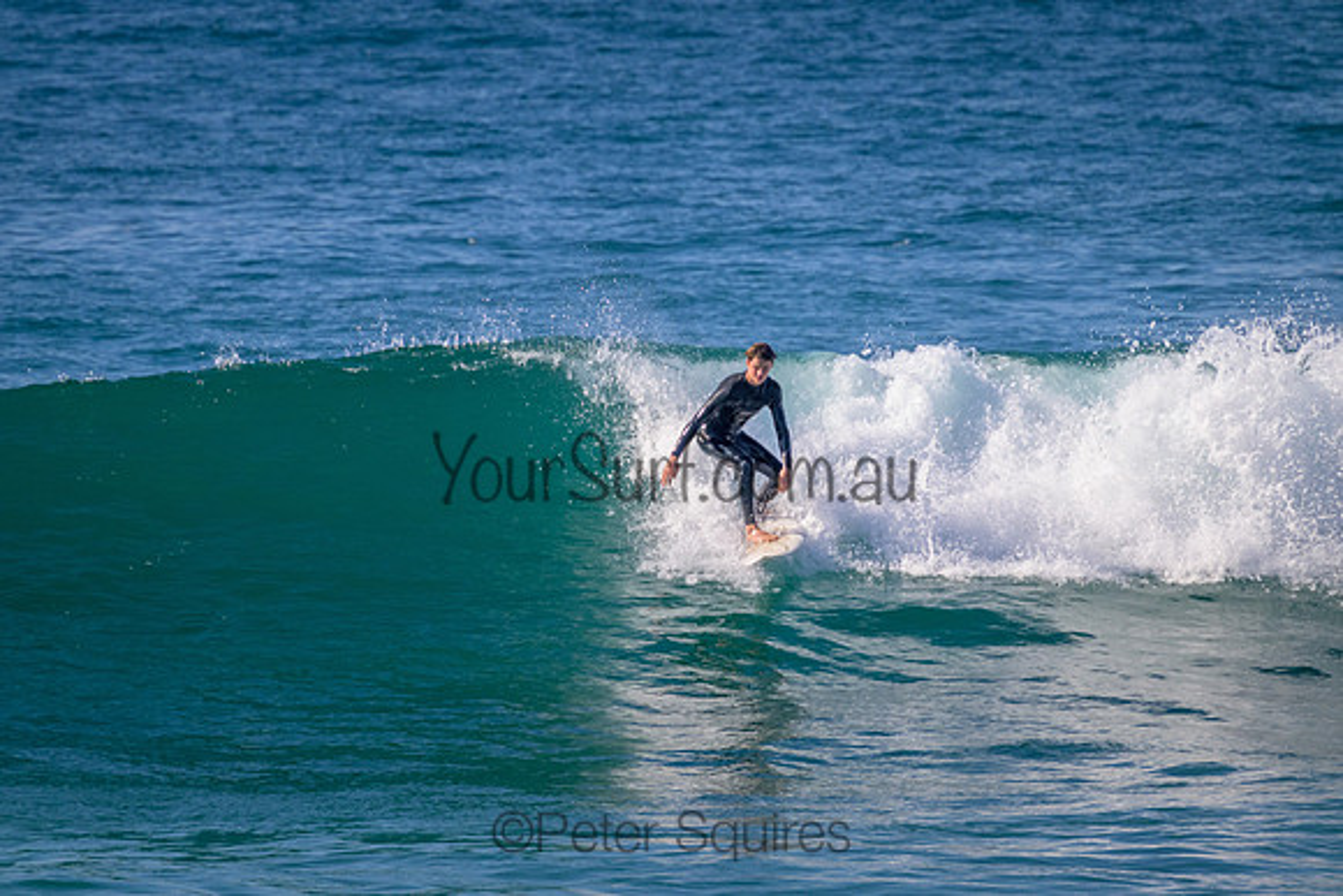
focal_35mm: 800
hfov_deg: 2.6
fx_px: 29850
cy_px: 448
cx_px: 672
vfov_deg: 1.7
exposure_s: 1/2000
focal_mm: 800
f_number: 11
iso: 1600
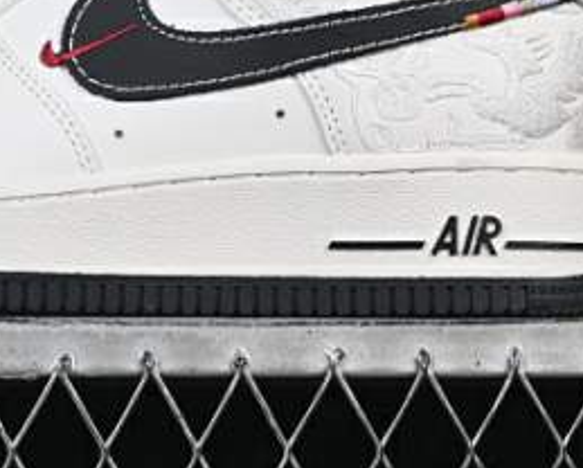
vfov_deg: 7.8
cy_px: -25
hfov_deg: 9.7
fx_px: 3422
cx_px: 119
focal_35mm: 198
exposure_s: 1/80
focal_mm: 50
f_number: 8
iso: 160
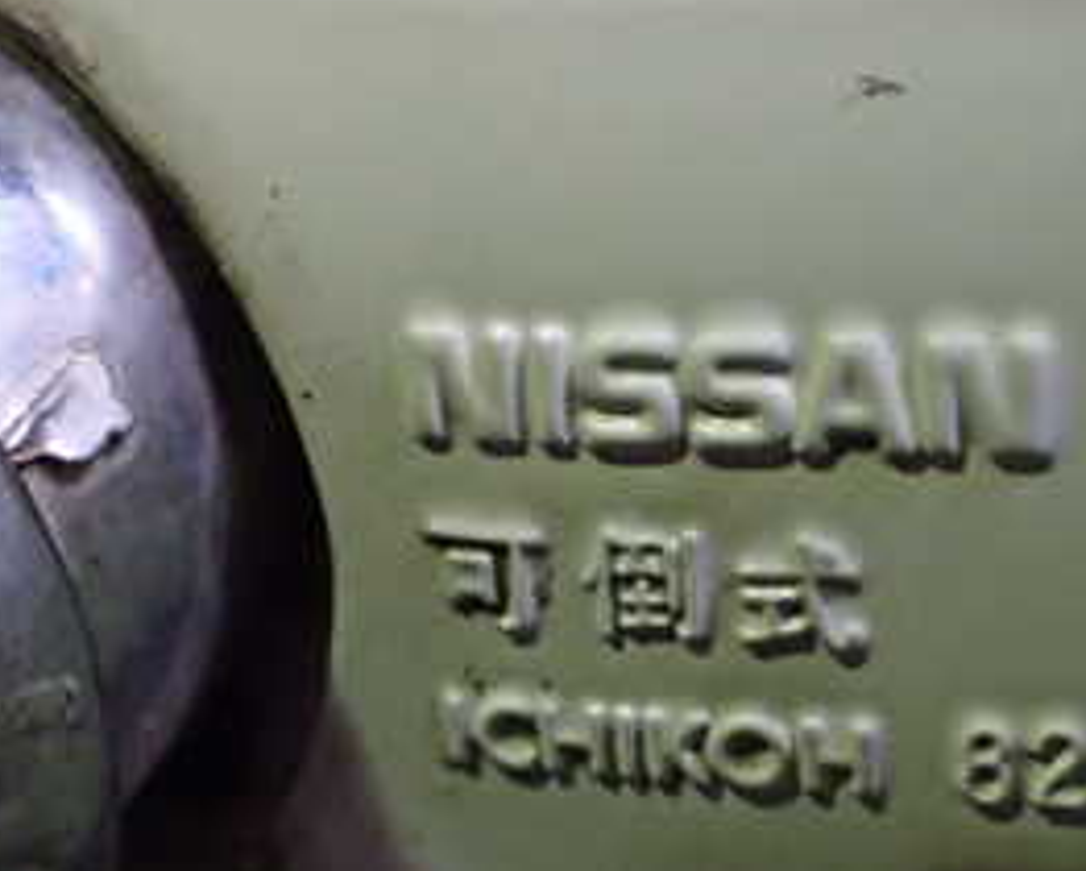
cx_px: 812
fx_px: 2155
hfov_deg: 27.9
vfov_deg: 22.8
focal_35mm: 67
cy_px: 535
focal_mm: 5.4
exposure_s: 1/125
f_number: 2.3
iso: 640
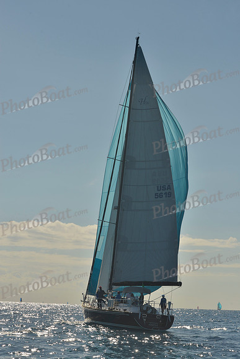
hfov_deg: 19.5
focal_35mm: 70
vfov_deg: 28.8
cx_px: 120
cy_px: 180
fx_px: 700
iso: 200
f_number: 11
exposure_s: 1/500
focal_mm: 70
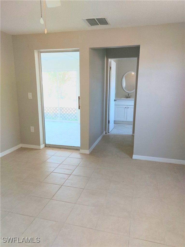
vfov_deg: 71.6
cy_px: 124
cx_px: 92
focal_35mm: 24
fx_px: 171
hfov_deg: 56.8
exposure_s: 1/120
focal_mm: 5.23
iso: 125
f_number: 1.8
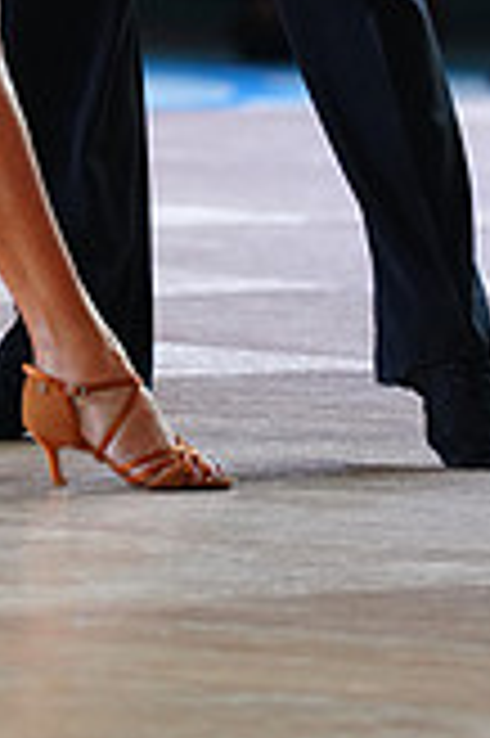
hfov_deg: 2.0
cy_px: -513
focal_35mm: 688
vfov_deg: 3.0
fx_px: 14075
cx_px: -115
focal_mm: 194
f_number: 2.8
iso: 1000
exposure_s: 1/400
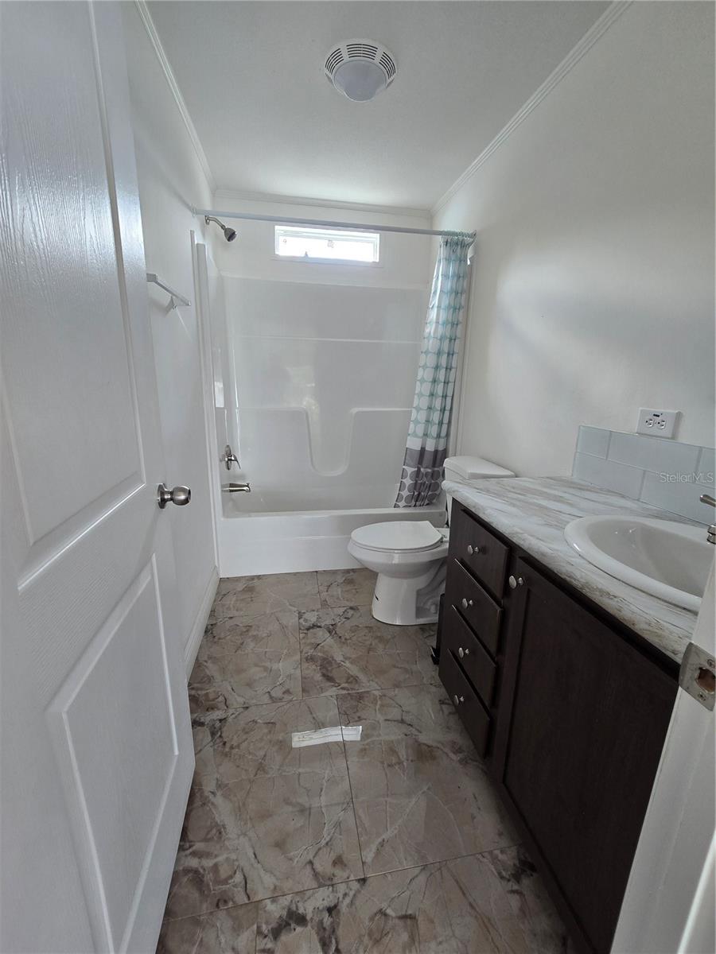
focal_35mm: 13
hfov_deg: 89.9
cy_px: 477
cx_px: 358
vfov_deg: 106.2
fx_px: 359
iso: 160
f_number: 2.2
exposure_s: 1/60
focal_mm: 2.2
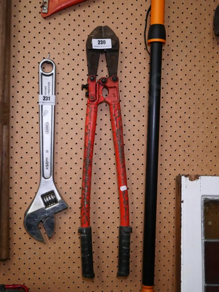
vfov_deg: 42.9
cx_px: 110
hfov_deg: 32.9
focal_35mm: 44
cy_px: 146
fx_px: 371
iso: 3200
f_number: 4.5
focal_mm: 22
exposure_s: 1/500
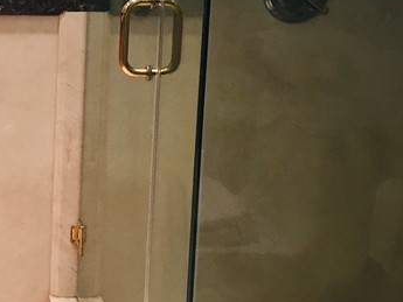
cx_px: -63
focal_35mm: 86
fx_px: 1002
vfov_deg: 16.9
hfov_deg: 21.4
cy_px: 27
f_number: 2.2
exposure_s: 1/30
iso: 40
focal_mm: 4.15
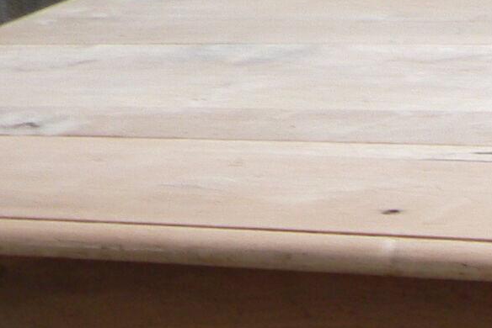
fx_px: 2242
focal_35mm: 164
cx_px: 660
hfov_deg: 12.1
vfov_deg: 8.0
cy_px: 680
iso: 80
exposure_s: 1/40
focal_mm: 6
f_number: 2.8
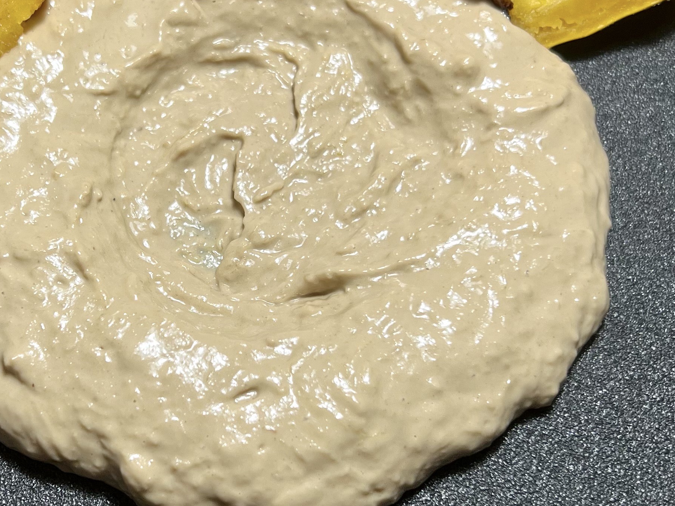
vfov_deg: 25.2
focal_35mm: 58
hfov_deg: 32.9
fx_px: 1131
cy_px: 247
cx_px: 224
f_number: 1.5
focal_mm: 5.7
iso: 50
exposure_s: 1/526
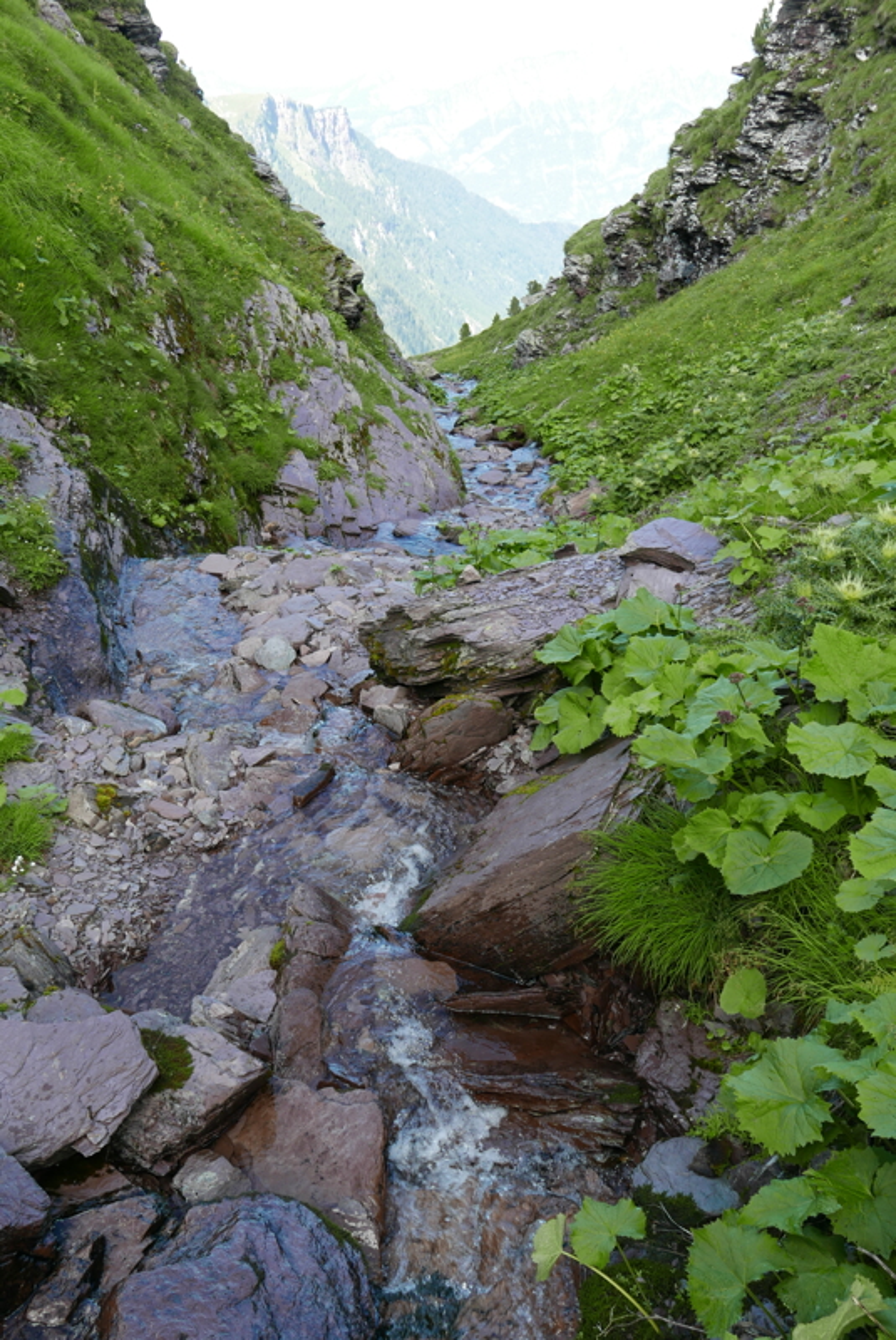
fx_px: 1080
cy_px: 670
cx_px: 448
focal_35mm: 29
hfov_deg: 45.0
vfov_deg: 63.6
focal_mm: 13
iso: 200
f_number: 5
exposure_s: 1/125
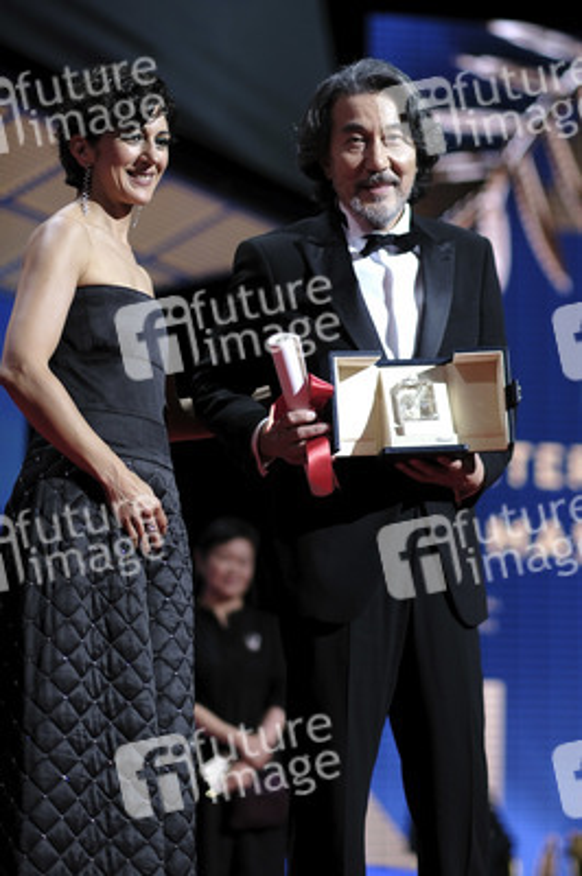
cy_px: 438
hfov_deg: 16.2
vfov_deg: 24.2
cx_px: 291
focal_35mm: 84
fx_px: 2040
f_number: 1.2
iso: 1000
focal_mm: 56
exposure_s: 1/800
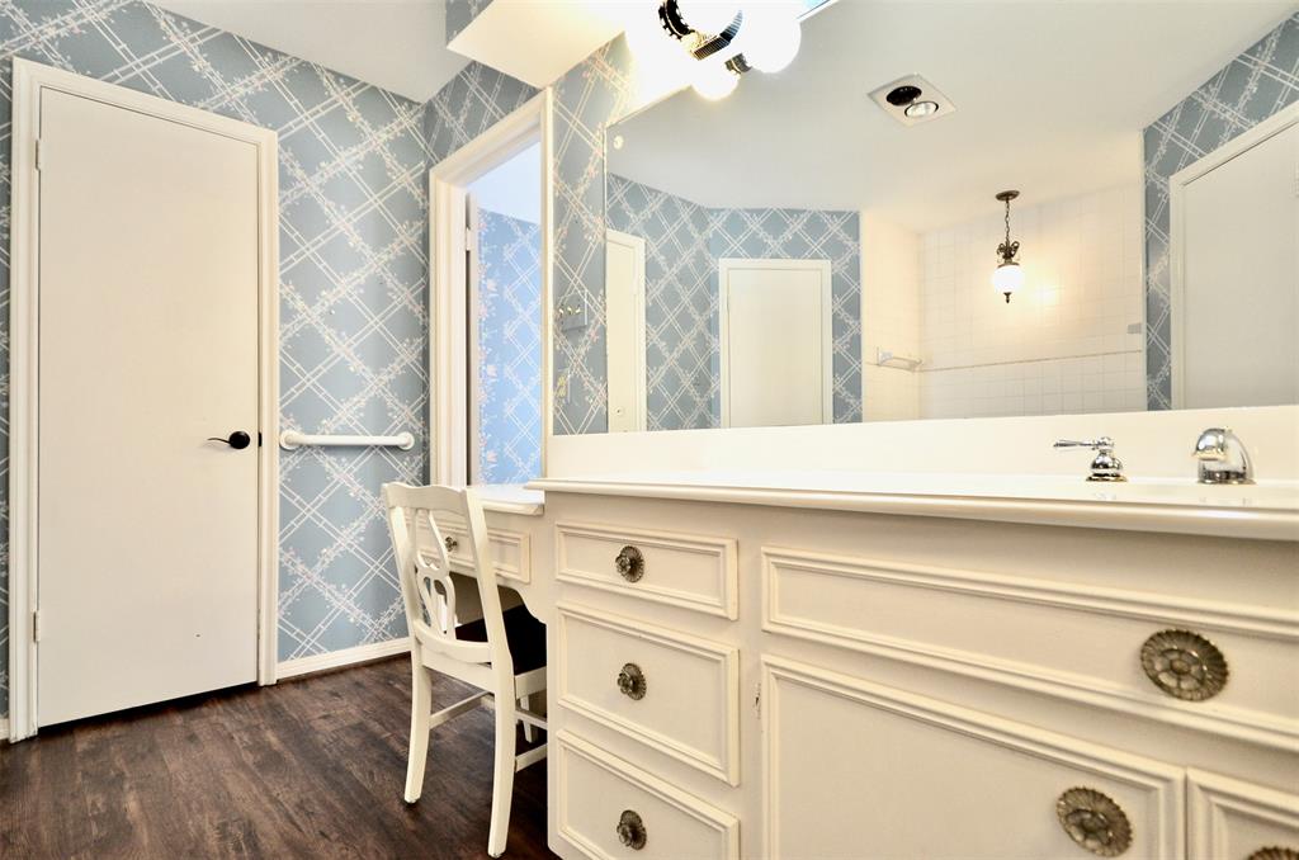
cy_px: 430
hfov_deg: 85.5
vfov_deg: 63.0
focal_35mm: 20
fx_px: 702
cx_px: 650
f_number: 5
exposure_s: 1/30
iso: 1250
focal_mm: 13
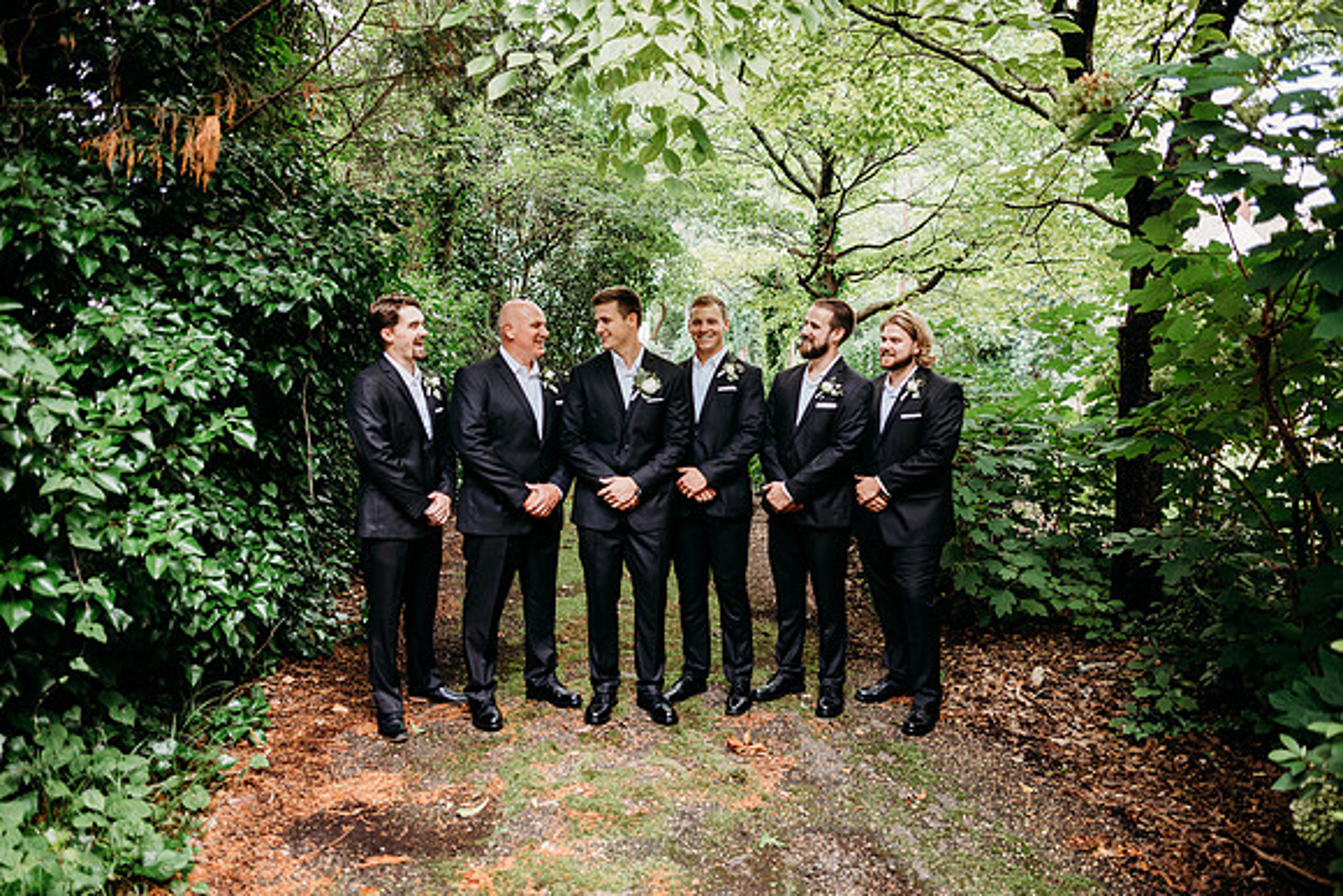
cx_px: 672
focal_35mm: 24
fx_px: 896
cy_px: 448
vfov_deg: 53.2
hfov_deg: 73.7
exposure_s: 1/160
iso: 320
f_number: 2.5
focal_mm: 24
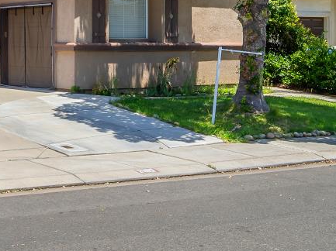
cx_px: -83
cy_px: 29
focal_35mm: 80
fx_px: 776
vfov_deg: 18.1
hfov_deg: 22.3
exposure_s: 1/125
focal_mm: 24
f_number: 10
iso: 100
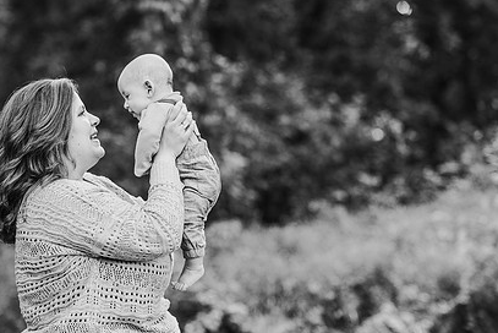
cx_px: 232
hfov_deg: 16.9
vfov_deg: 11.3
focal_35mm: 121
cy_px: 112
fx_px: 1675
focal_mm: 85
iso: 200
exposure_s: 1/200
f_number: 2.2
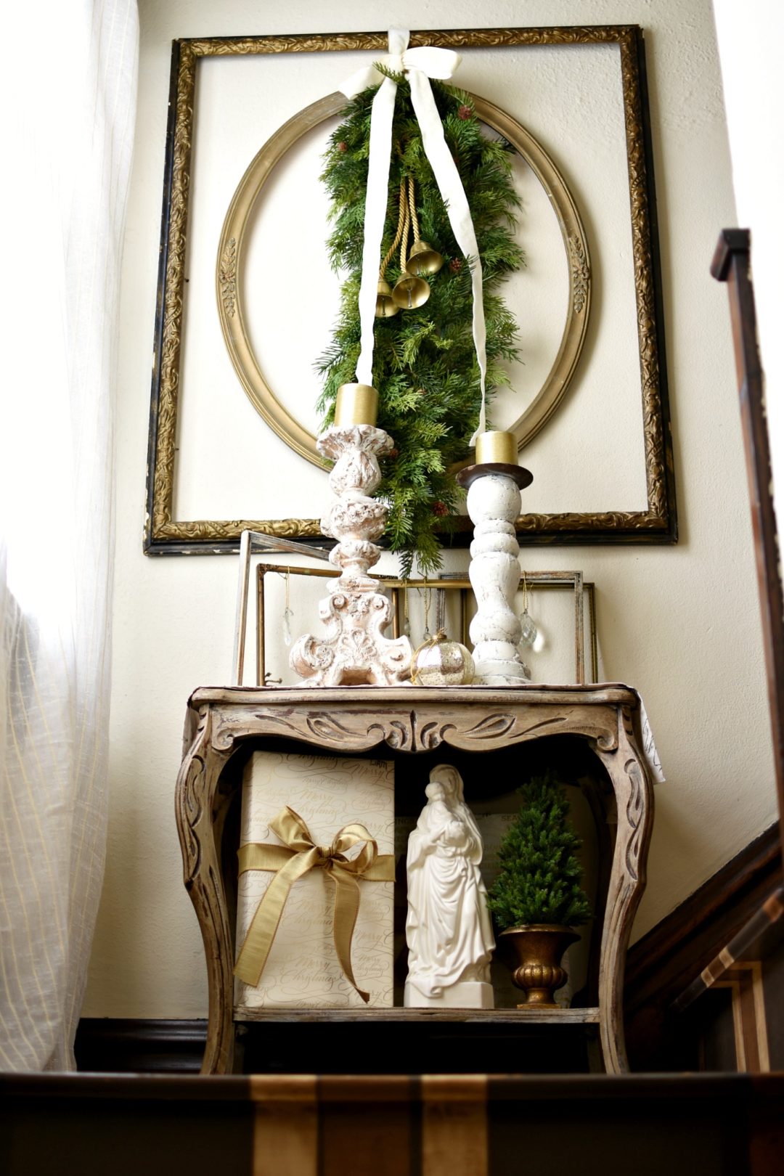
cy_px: 588
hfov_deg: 25.8
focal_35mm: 52
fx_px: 1715
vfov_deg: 37.9
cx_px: 392
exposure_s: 1/100
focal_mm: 35
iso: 100
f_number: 1.8
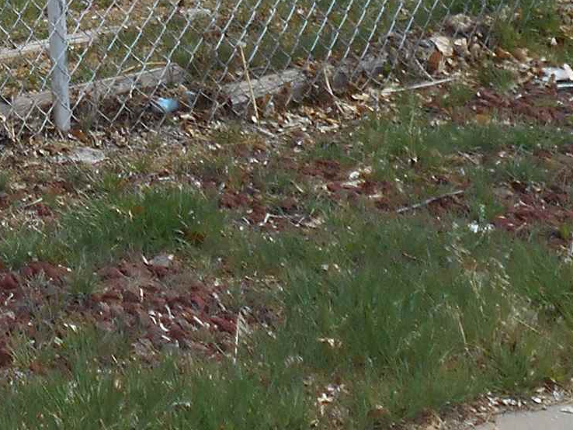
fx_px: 2550
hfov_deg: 12.2
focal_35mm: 154
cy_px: -328
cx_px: -306
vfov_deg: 9.2
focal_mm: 6.7
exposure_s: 1/800
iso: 80
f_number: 3.9
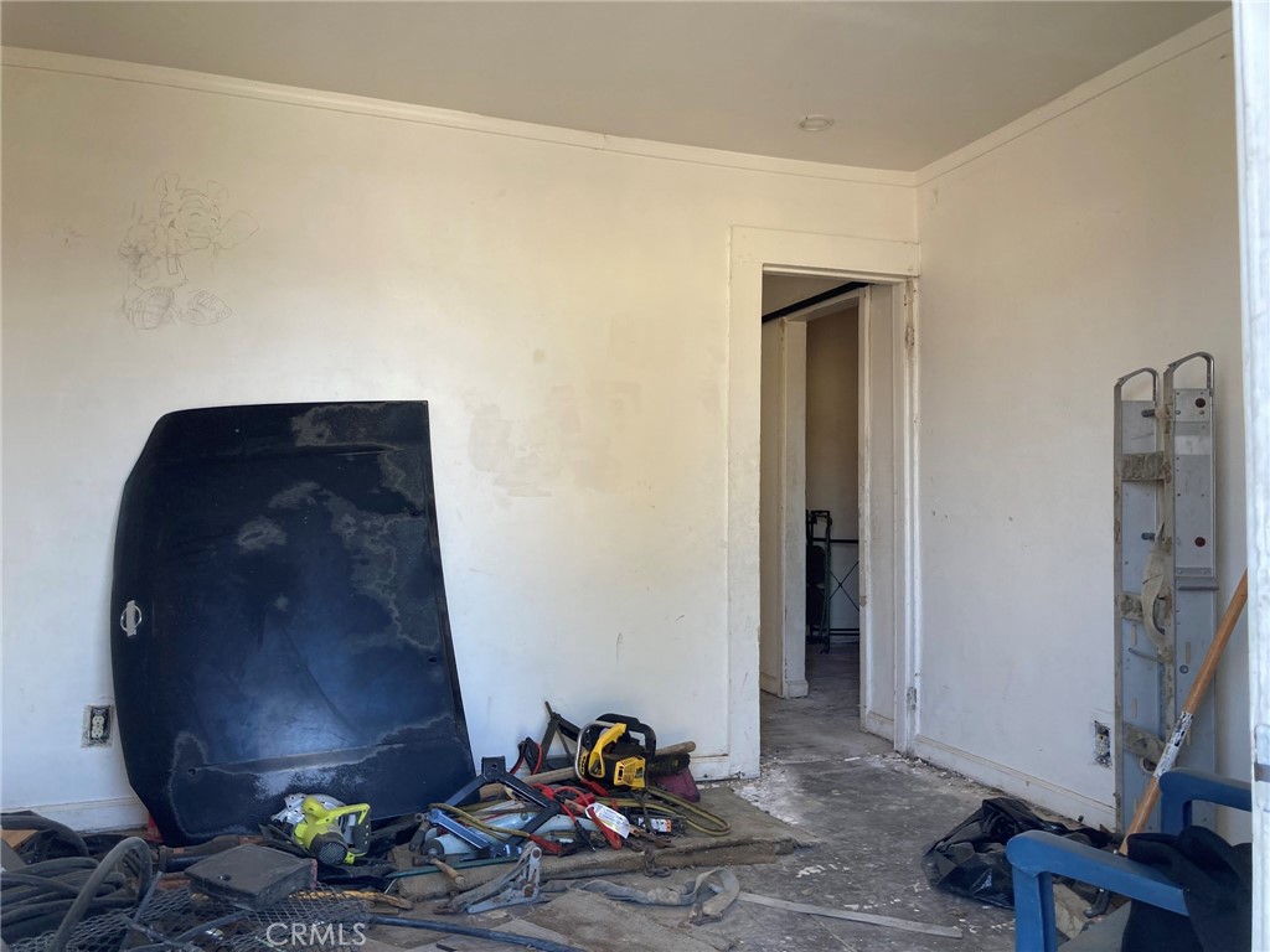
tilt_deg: +3.6
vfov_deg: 49.7
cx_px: 635
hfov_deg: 63.4
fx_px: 1027
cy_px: 476
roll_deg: -0.7
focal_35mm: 28
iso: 50
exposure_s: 1/121
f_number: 1.8
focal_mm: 3.99
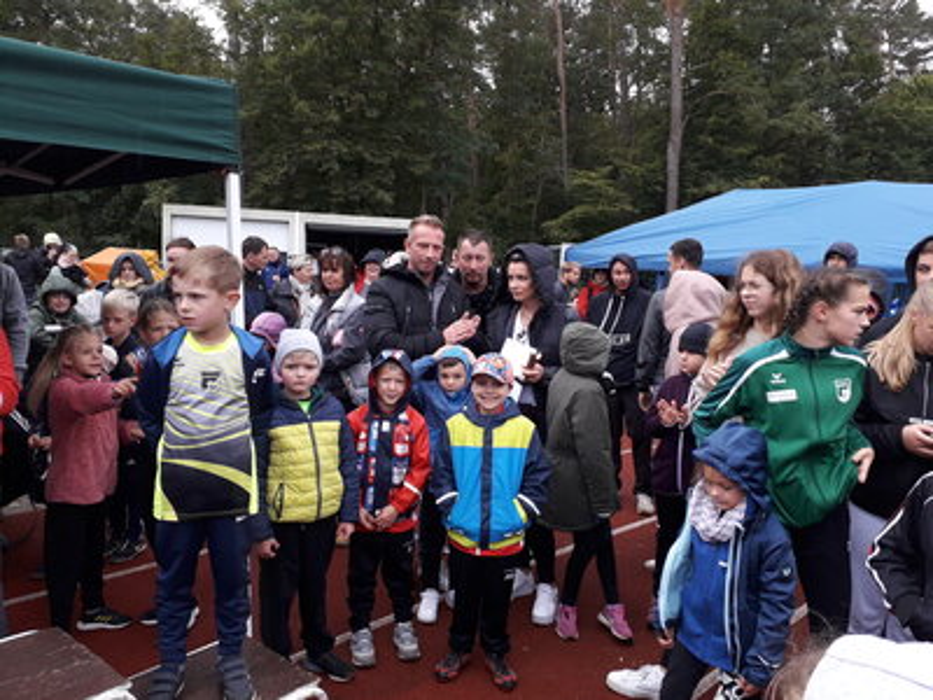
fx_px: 728
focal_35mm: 27
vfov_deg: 51.4
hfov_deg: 65.3
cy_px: 350
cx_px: 466
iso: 40
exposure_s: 1/208
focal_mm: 3.6
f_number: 1.9
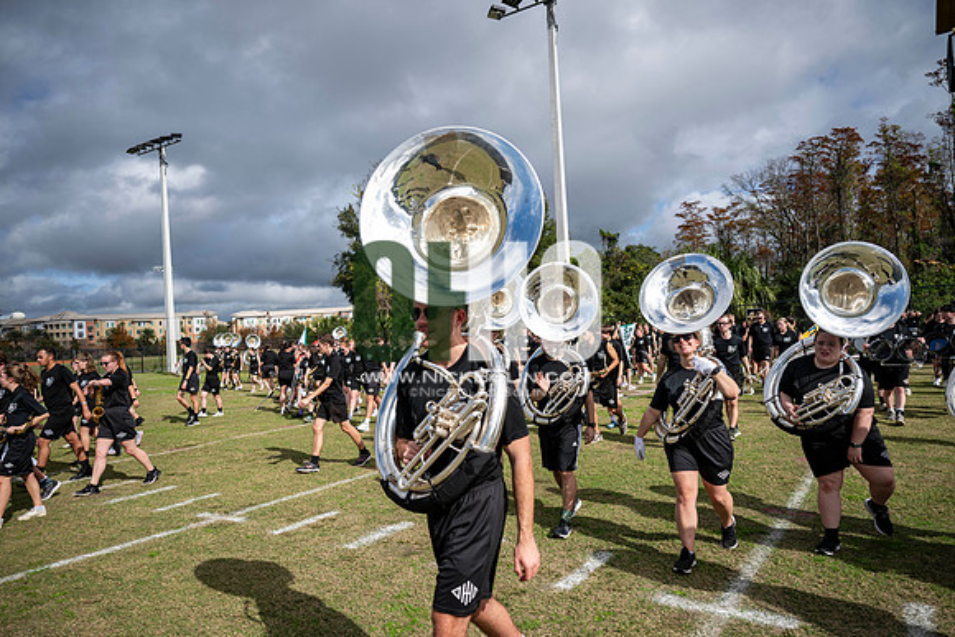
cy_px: 318
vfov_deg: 53.2
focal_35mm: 24
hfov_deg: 73.7
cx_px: 478
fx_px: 637
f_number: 2.8
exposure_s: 1/1250
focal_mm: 24
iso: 40
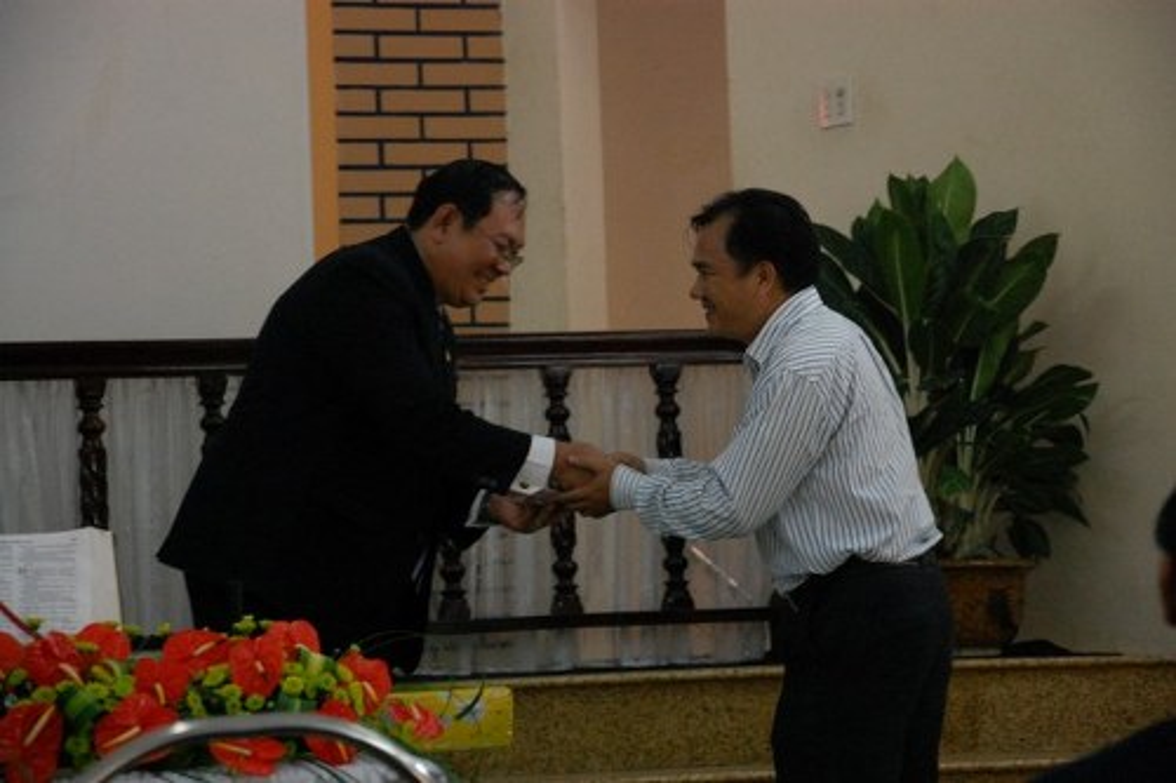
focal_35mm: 120
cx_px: 588
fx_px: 3918
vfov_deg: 11.4
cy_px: 392
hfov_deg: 17.1
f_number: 5.6
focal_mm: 80
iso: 1600
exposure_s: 1/60
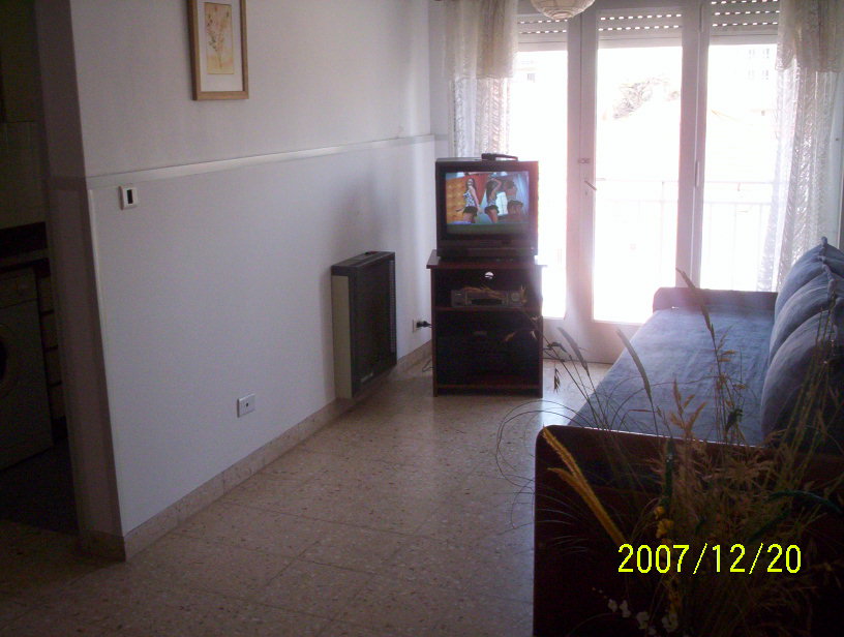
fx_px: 929
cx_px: 422
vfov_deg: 37.9
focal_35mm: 38
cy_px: 318
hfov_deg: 48.9
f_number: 4.5
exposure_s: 1/74.2
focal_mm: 4.99
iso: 140
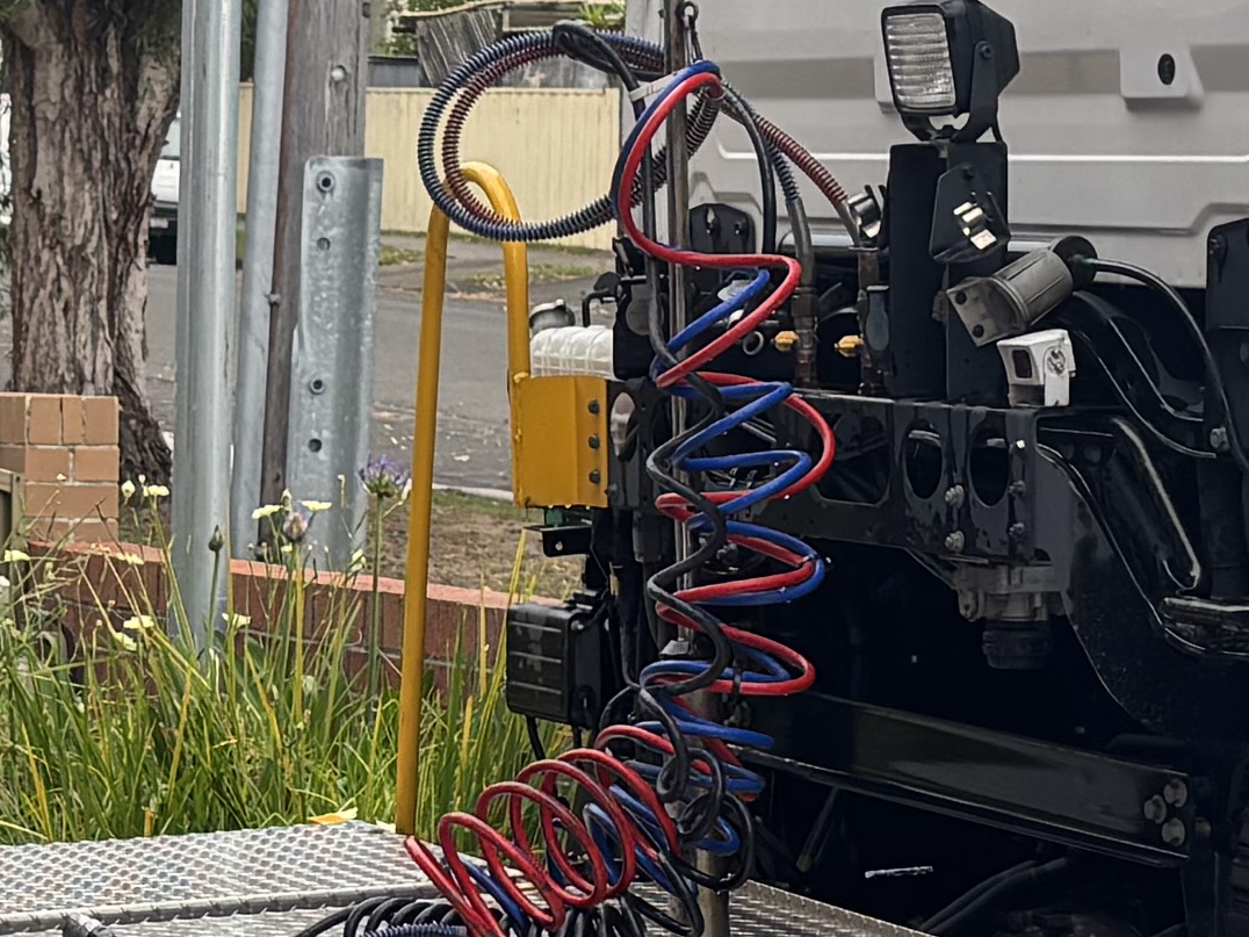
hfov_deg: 14.2
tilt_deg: -1.8
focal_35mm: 138
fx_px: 4979
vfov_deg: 10.7
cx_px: 153
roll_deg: -1.7
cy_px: 570
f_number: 1.6
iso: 50
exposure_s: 1/403
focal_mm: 5.96
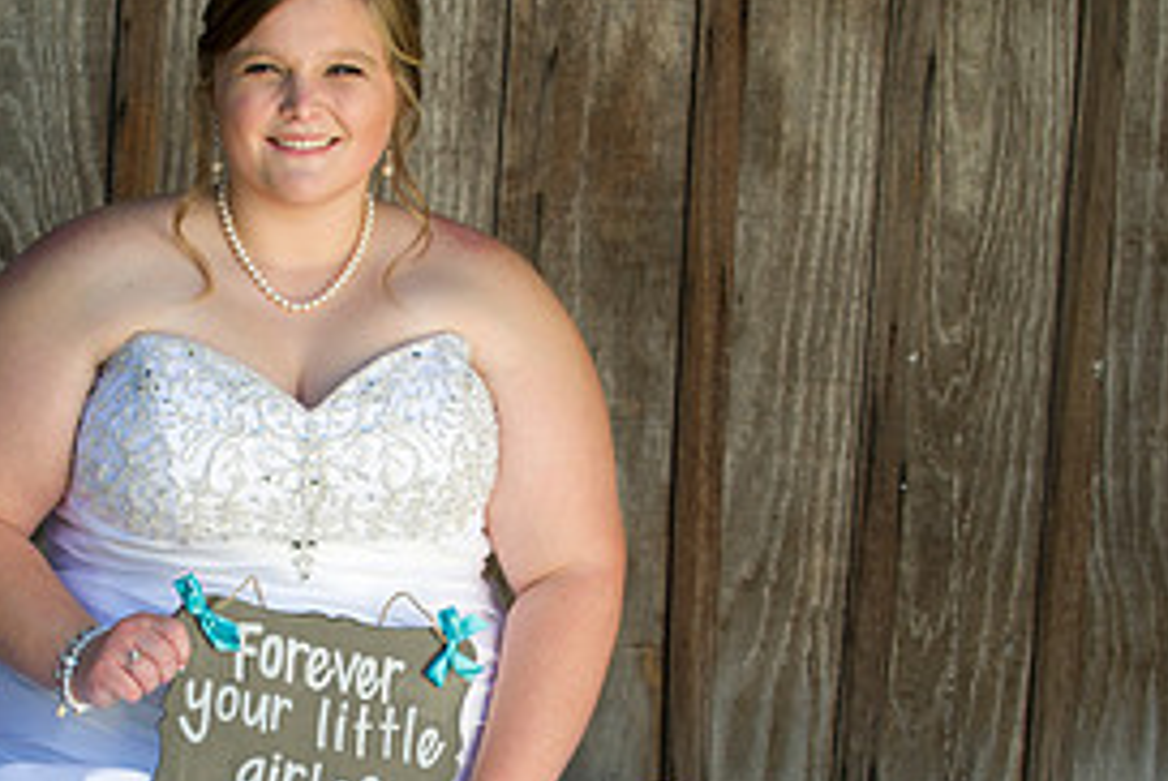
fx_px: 4839
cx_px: 335
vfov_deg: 9.2
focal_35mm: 149
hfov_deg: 13.7
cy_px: 635
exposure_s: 1/160
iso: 200
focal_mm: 70
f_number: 4.5
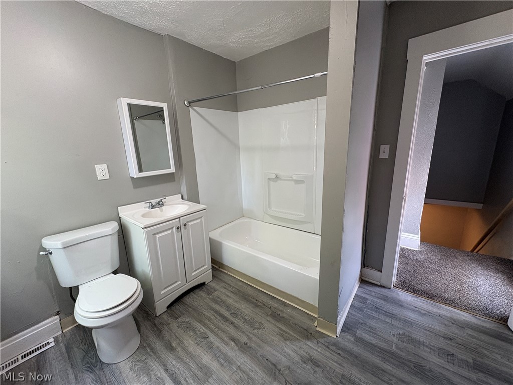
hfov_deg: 102.1
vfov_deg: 85.7
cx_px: 256
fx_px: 207
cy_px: 192
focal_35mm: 14
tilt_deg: -13.7
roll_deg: +2.4
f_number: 2.2
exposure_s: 1/60
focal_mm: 2.22
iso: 200
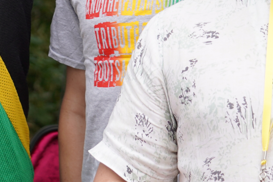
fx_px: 1721
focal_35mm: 227
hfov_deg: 8.9
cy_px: -103
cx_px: -87
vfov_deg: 6.0
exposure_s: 1/160
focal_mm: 47
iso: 160
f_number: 4
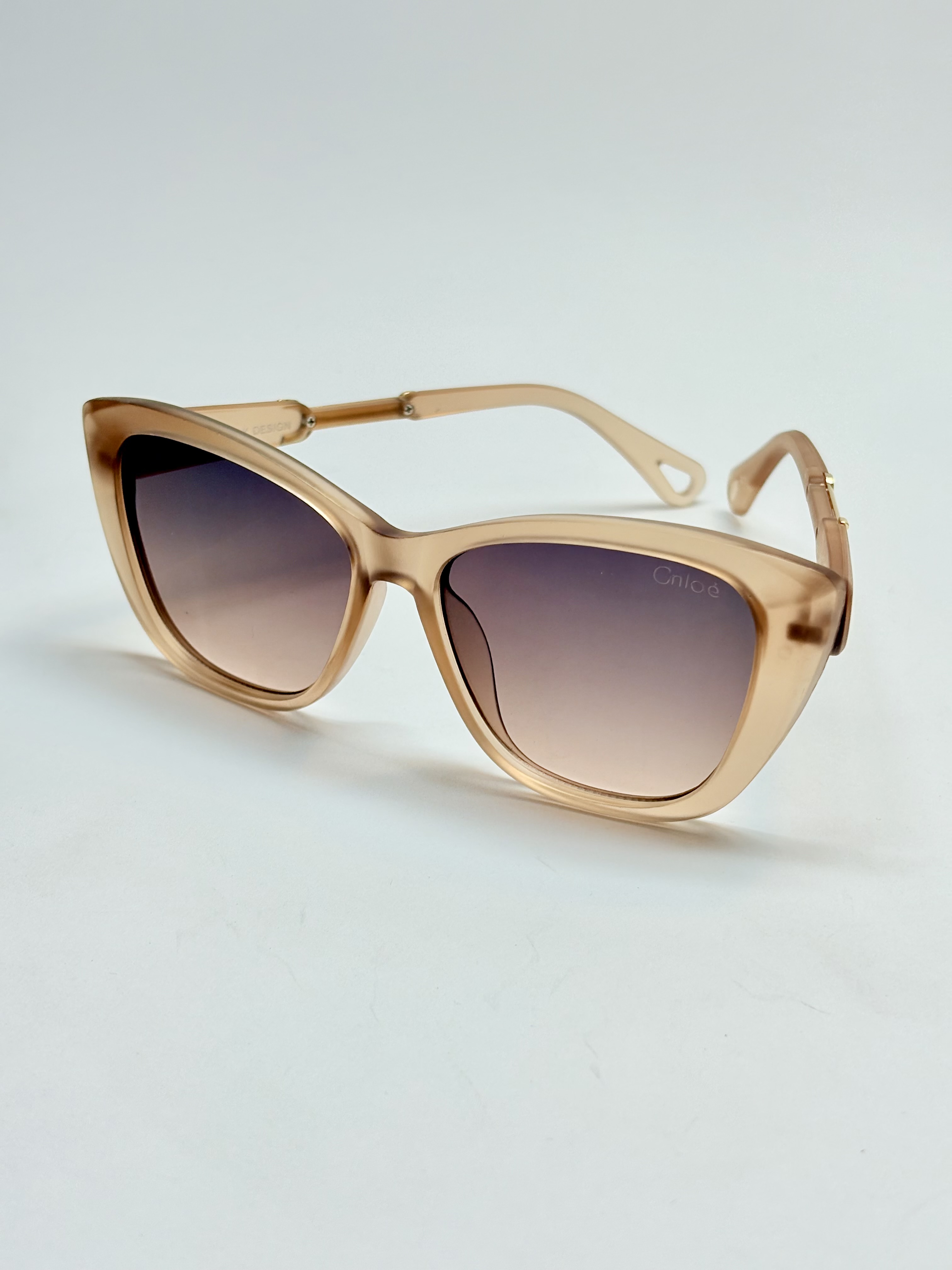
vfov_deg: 36.8
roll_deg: +2.0
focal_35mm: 52
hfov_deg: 28.0
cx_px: 476
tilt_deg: -23.5
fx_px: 1907
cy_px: 635
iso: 32
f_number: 1.6
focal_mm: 5.96
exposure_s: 1/624
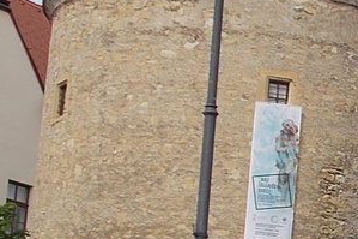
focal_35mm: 163
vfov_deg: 8.4
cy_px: 198
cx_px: 655
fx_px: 1620
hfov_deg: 11.6
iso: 80
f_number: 9.8
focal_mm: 6.9
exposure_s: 1/80
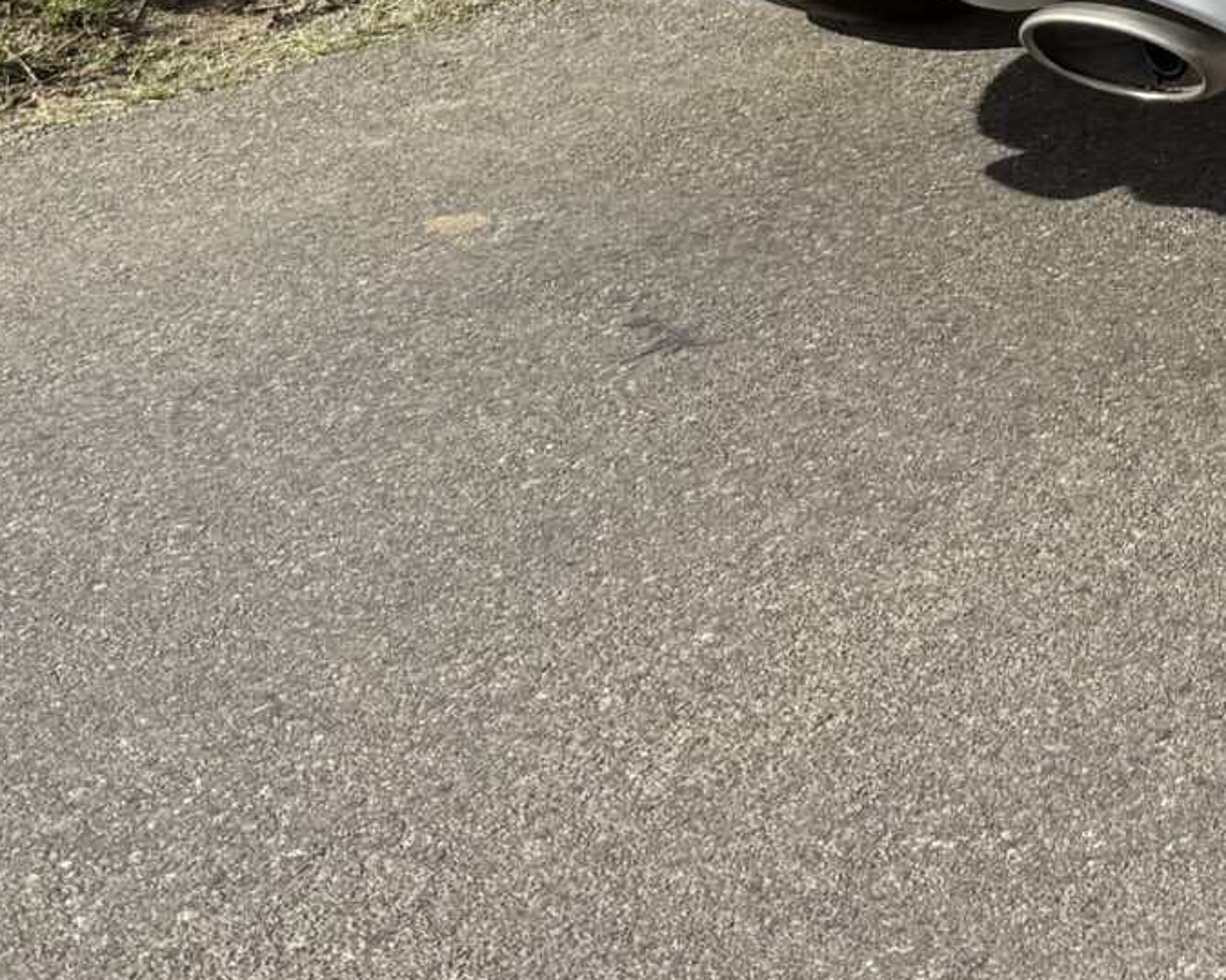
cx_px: 1650
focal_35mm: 89
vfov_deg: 16.0
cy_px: -447
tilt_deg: -7.8
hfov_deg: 19.6
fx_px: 3229
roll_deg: -0.6
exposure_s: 1/3145
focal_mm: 6.76
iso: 80
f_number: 1.78
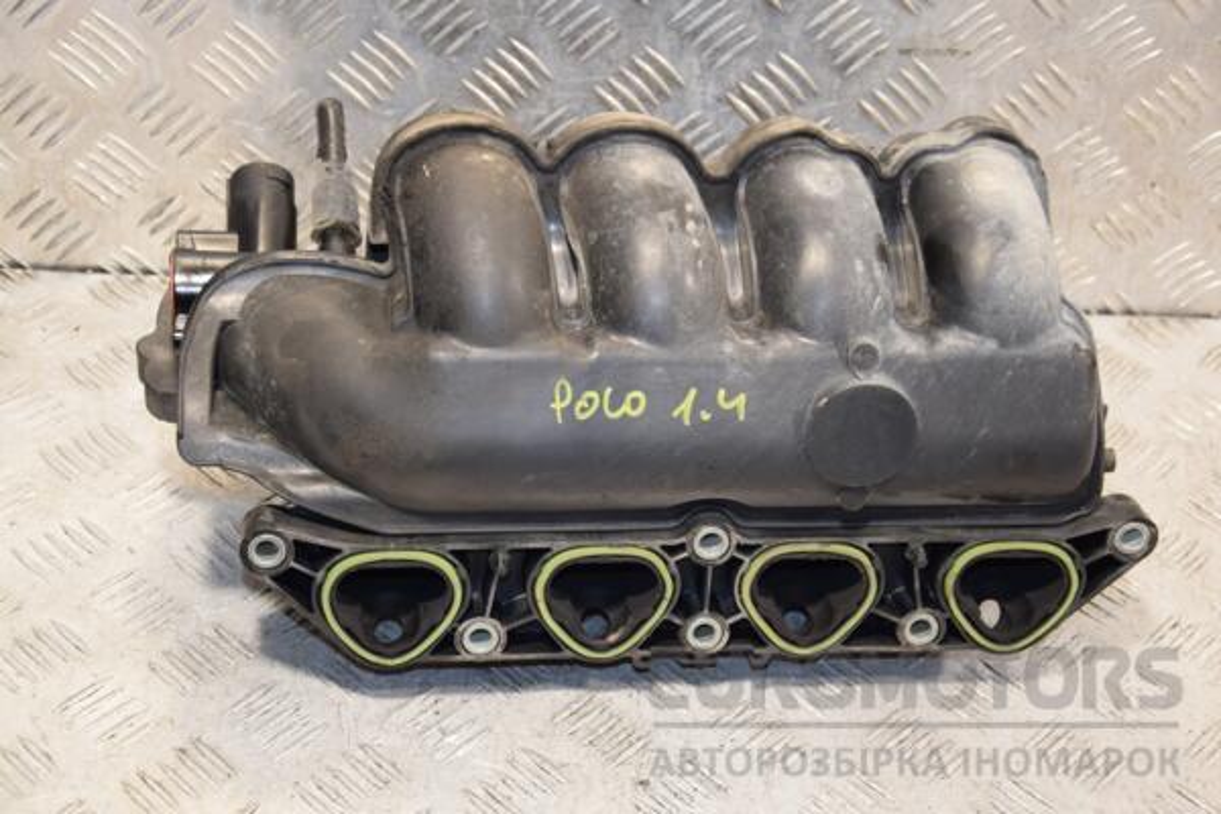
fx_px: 2137
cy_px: 407
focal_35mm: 63
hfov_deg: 31.9
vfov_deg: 21.6
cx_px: 610
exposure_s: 1/125
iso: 800
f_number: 4.8
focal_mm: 42
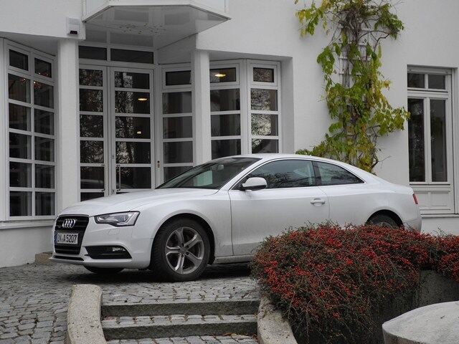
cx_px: 230
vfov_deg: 21.6
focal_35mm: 68
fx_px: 902
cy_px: 172
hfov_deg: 28.6
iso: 100
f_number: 4
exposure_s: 1/160
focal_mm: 14.5
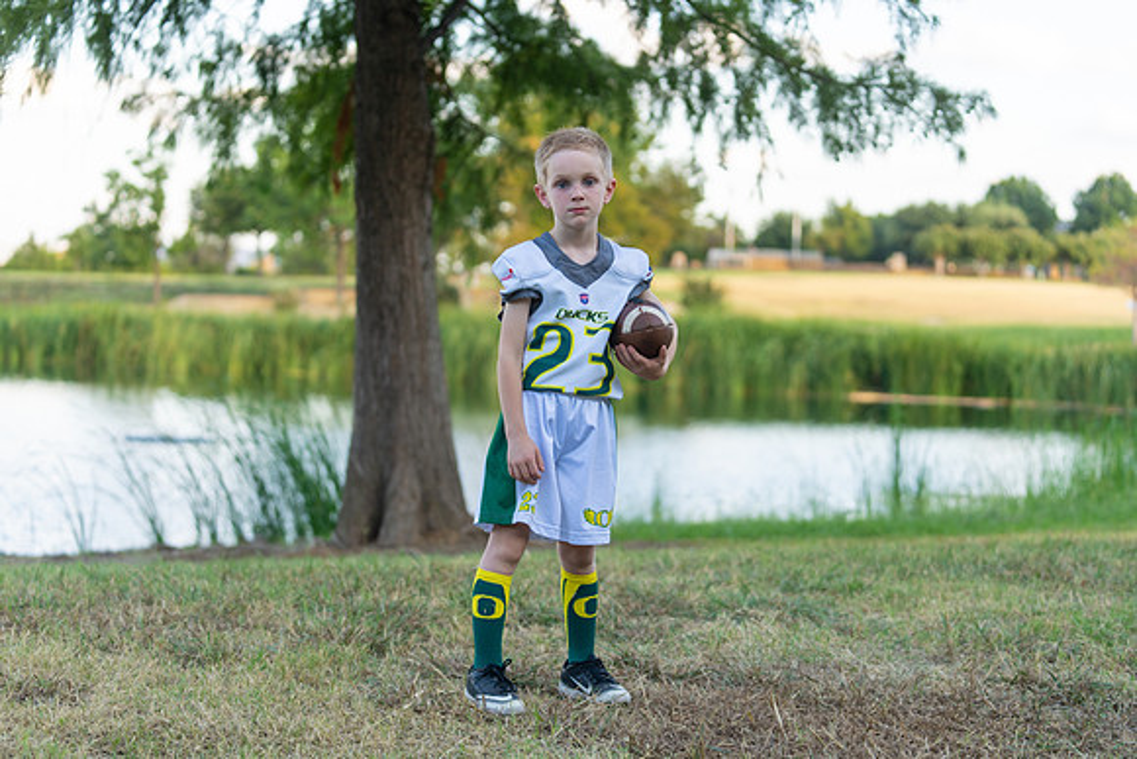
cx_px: 568
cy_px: 380
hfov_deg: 28.8
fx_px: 2211
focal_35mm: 70
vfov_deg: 19.5
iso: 160
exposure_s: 1/320
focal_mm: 70
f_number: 2.8
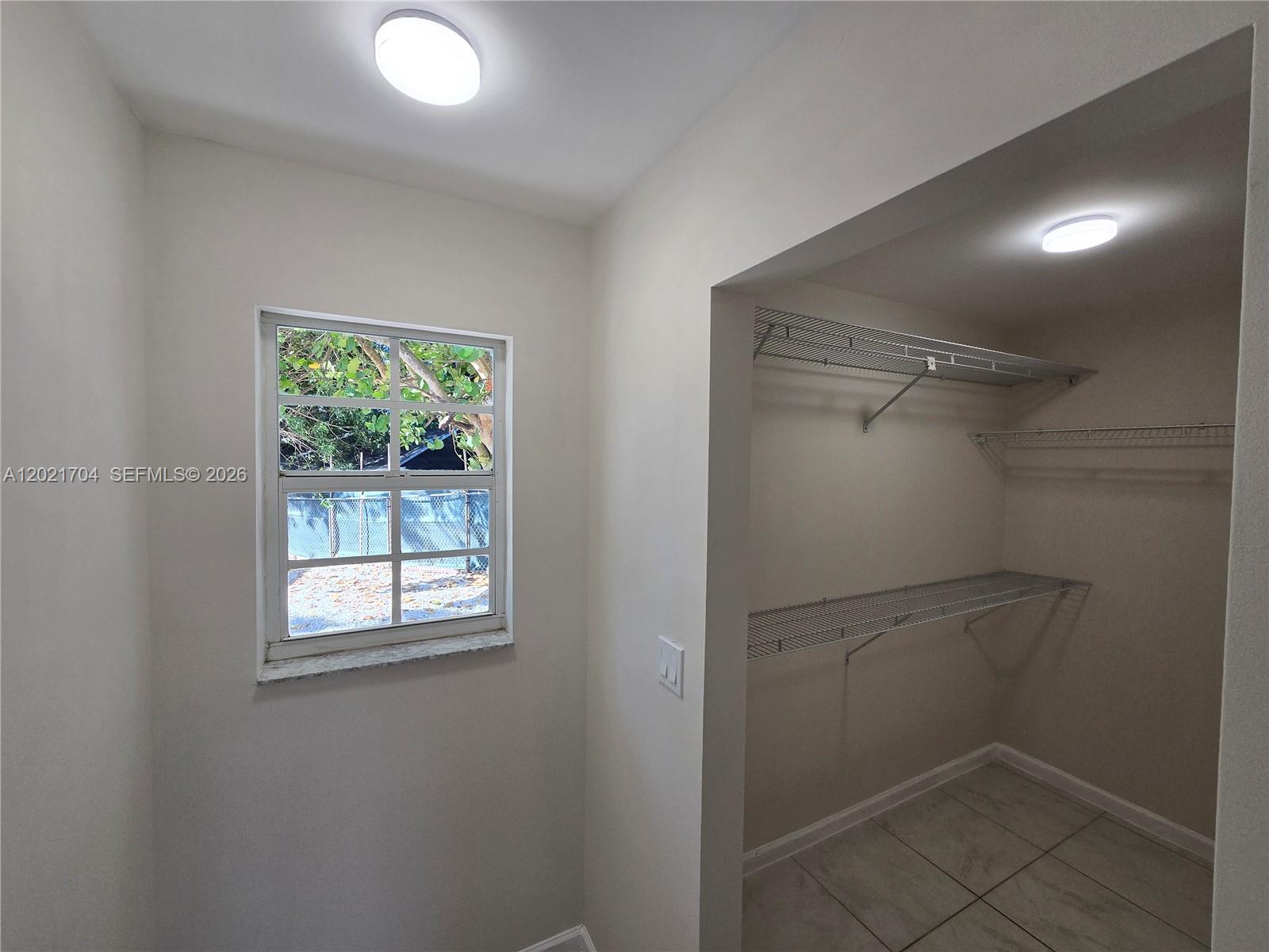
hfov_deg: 106.2
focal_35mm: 13
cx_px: 634
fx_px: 477
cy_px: 476
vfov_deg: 89.9
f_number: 2.2
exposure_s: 1/120
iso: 64
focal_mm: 2.2
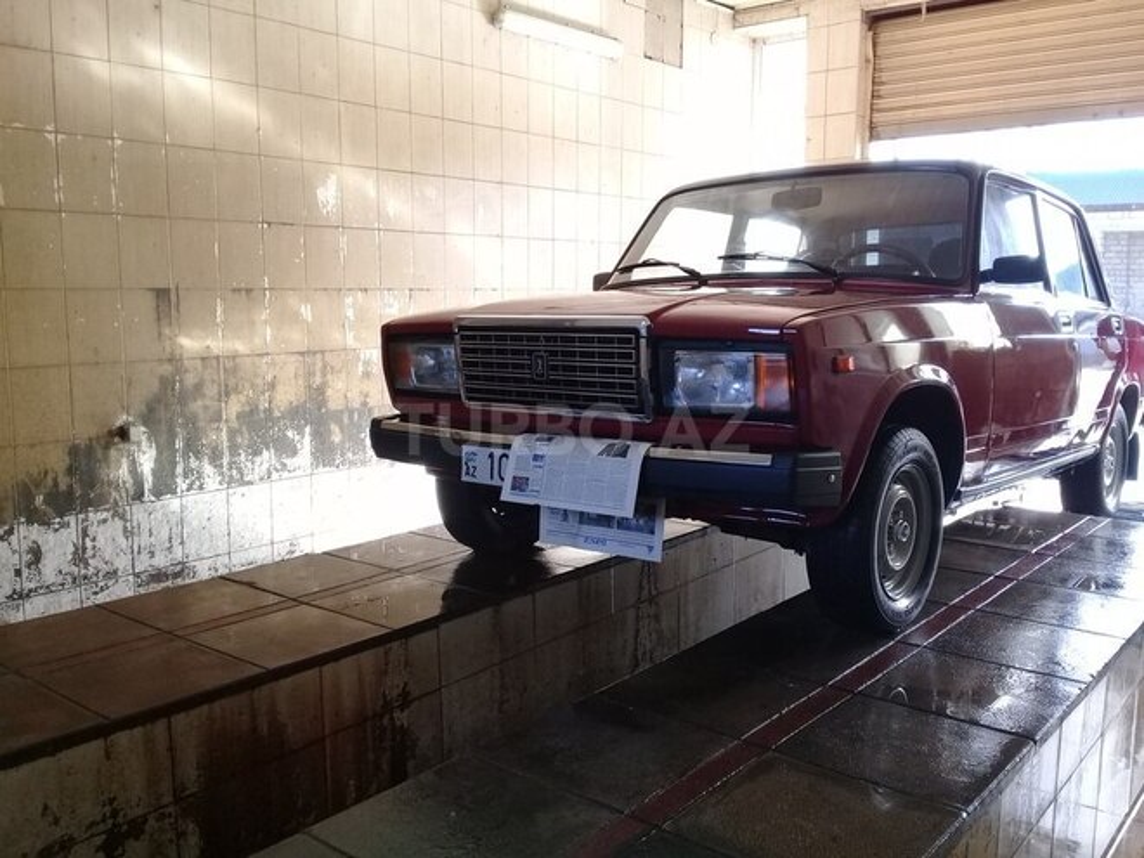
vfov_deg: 45.4
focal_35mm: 31
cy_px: 429
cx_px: 572
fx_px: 1024
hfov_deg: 58.4
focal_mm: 3.3
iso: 100
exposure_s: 1/100
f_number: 2.2
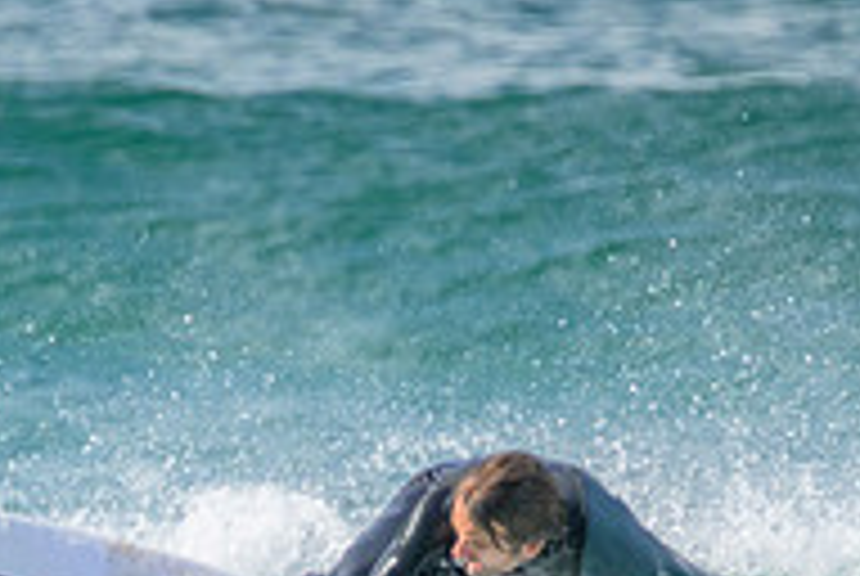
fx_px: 58091
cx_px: 167
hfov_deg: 0.8
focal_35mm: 2428
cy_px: 857
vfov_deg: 0.6
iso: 3200
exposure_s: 1/1250
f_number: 11
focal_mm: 800
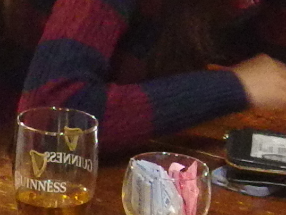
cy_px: 9
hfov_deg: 9.5
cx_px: 36
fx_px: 1719
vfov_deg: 7.1
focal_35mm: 208
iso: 1600
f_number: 1.8
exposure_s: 1/13
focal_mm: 6
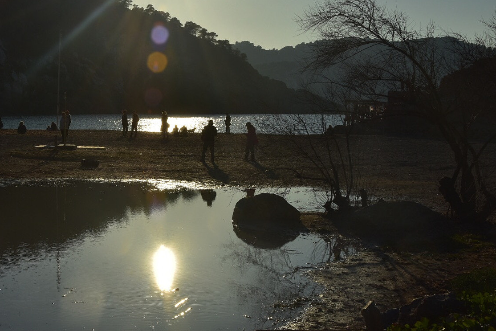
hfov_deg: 35.1
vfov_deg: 24.2
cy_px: 143
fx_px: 772
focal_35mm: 56
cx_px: 149
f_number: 11
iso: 100
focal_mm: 26
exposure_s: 1/320
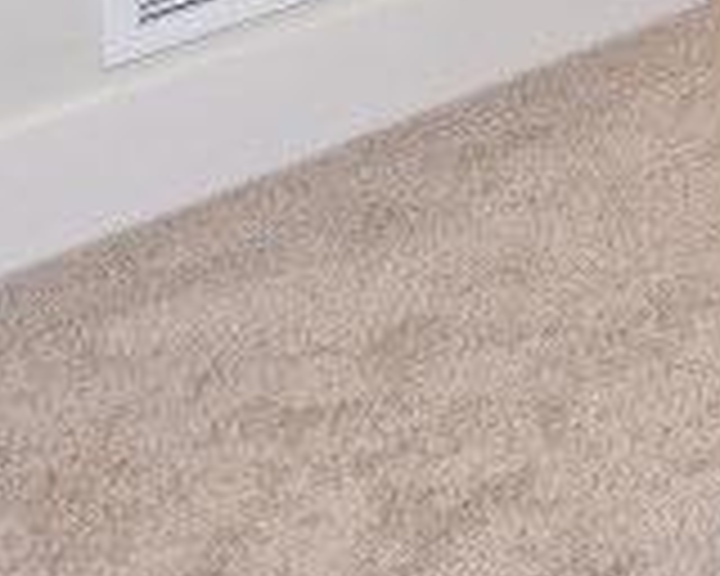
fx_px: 2621
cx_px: 2214
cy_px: -1174
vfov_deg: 9.6
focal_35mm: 123
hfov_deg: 10.5
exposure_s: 1/80
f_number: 5
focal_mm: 14
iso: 200
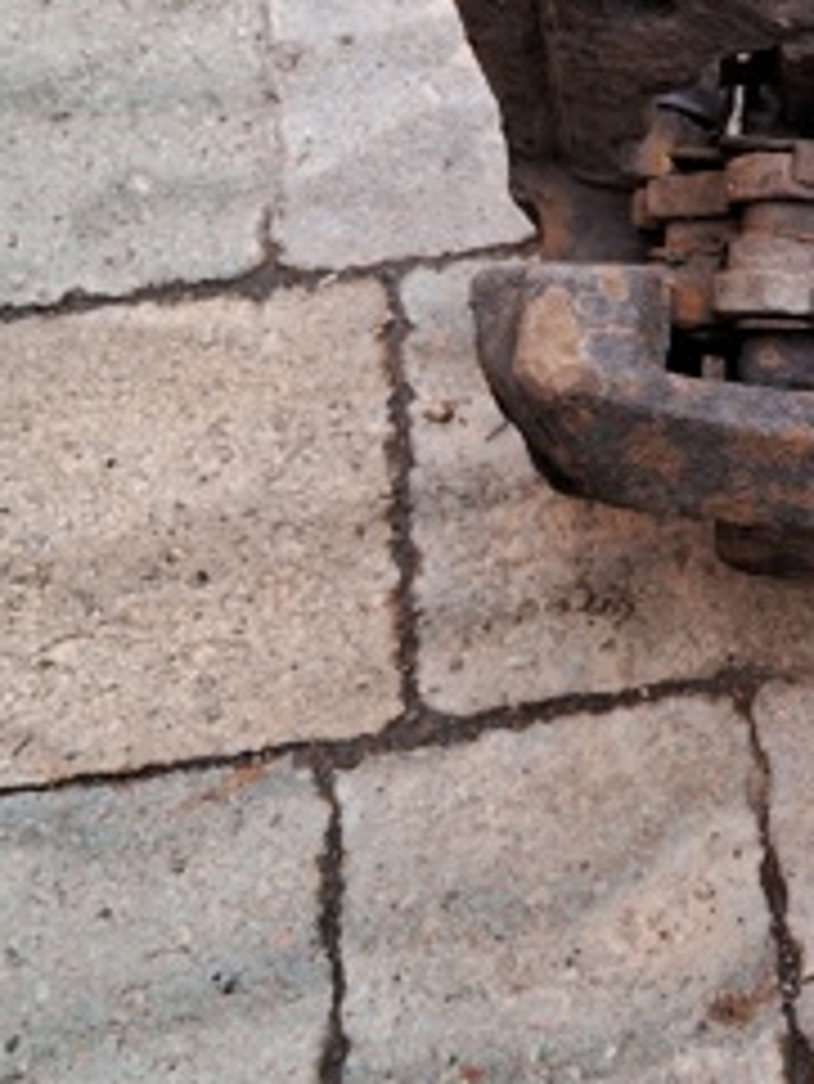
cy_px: 367
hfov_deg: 20.2
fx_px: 2161
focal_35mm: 69
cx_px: 940
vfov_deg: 28.0
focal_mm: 3.98
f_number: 1.8
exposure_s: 1/50
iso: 40
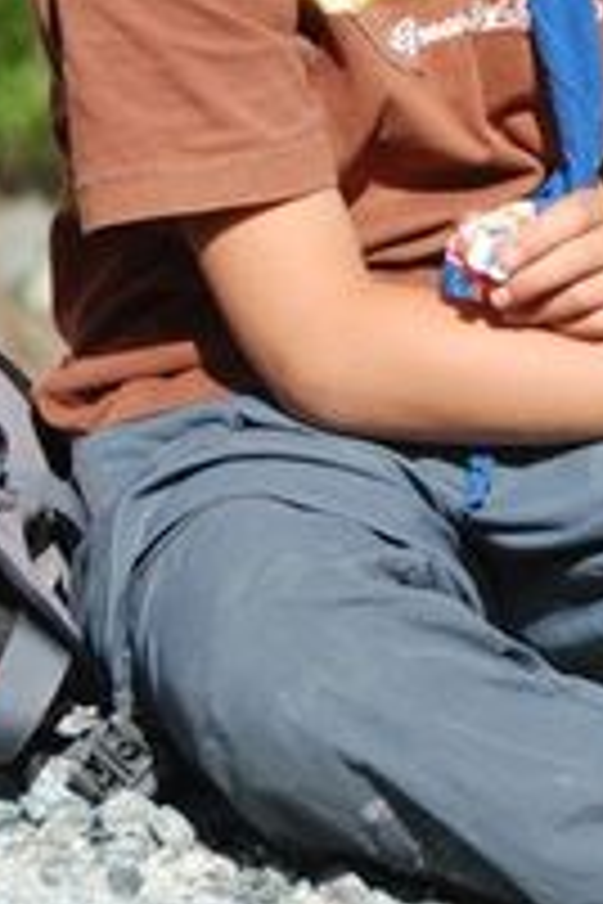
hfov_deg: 3.7
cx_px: 556
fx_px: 9220
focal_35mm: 367
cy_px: -9
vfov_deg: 5.6
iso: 160
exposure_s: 1/500
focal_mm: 82
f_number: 5.6
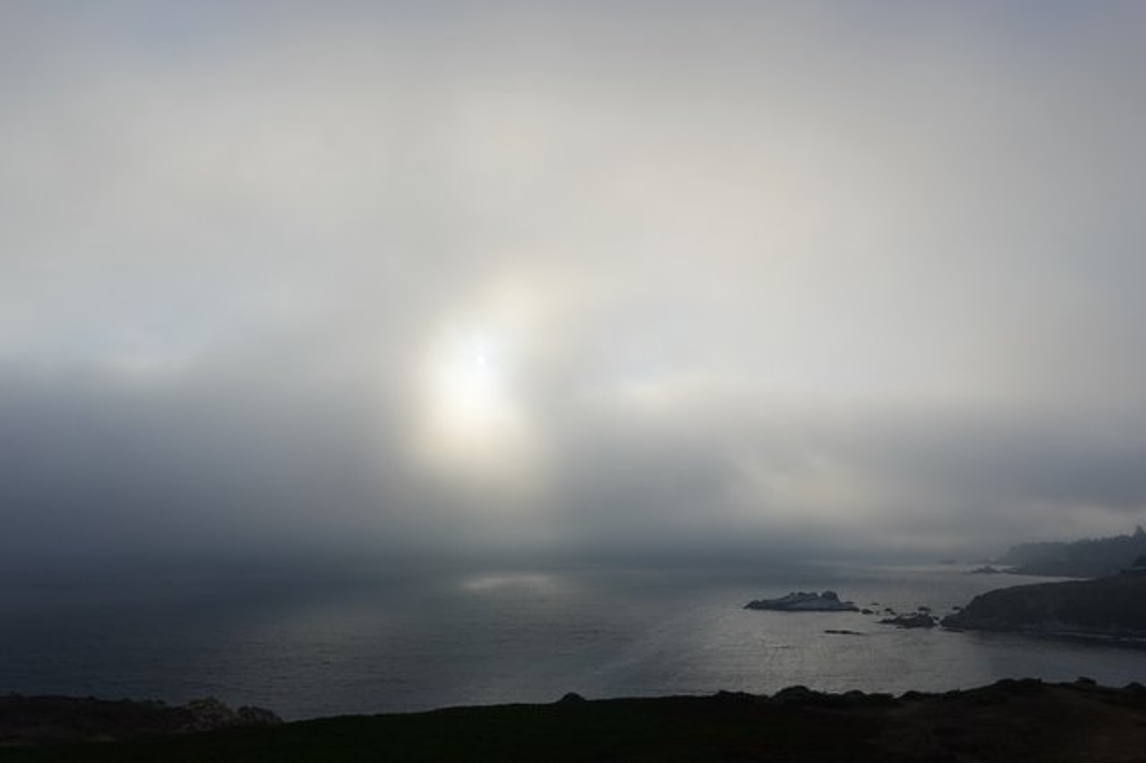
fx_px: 764
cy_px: 382
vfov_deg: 53.1
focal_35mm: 24
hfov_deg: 73.8
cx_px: 573
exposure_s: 1/800
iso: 100
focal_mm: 9
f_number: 5.6
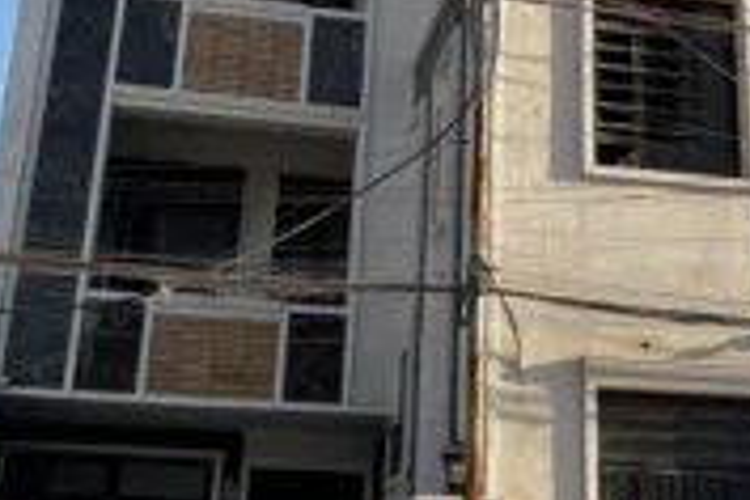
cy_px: 153
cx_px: 462
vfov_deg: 22.1
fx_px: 1271
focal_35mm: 61
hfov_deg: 32.7
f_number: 1.6
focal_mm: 5.1
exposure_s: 1/1212
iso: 50
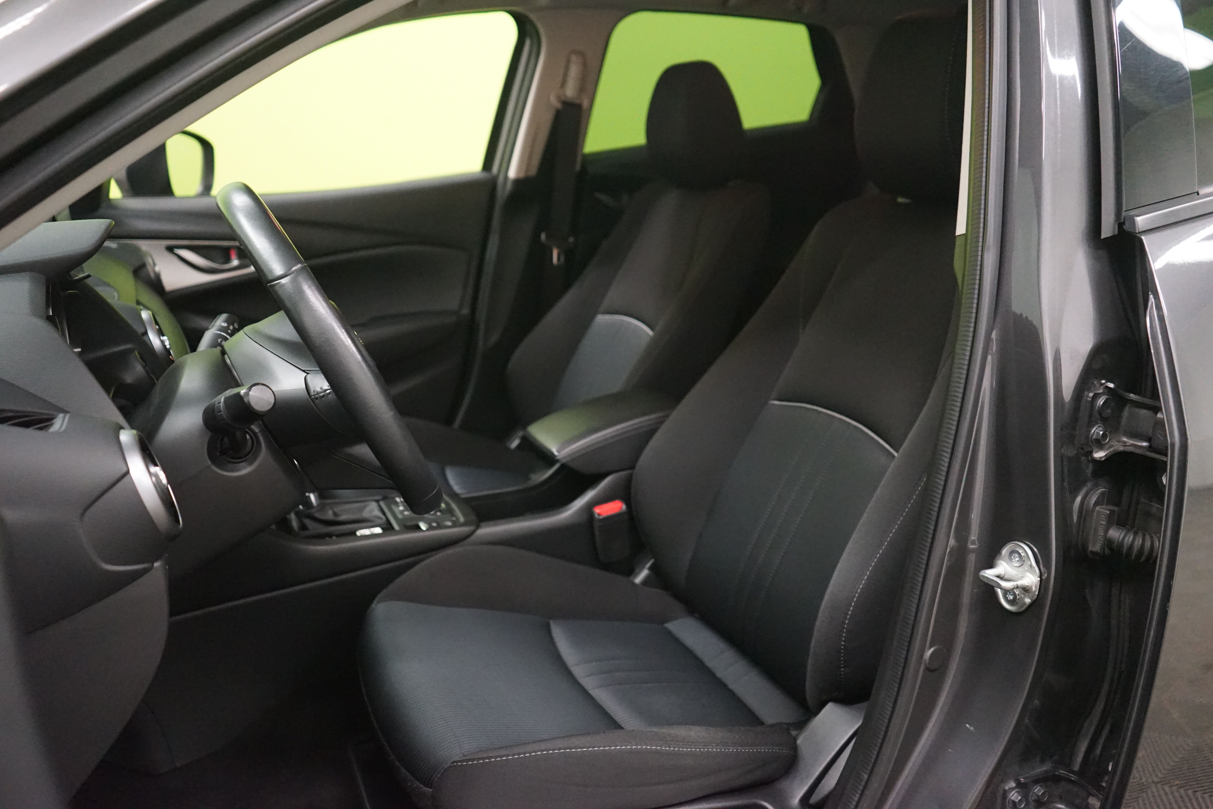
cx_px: 606
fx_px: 943
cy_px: 404
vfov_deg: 46.4
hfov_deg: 65.5
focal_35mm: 28
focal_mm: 28
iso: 6400
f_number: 3.5
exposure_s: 1/80
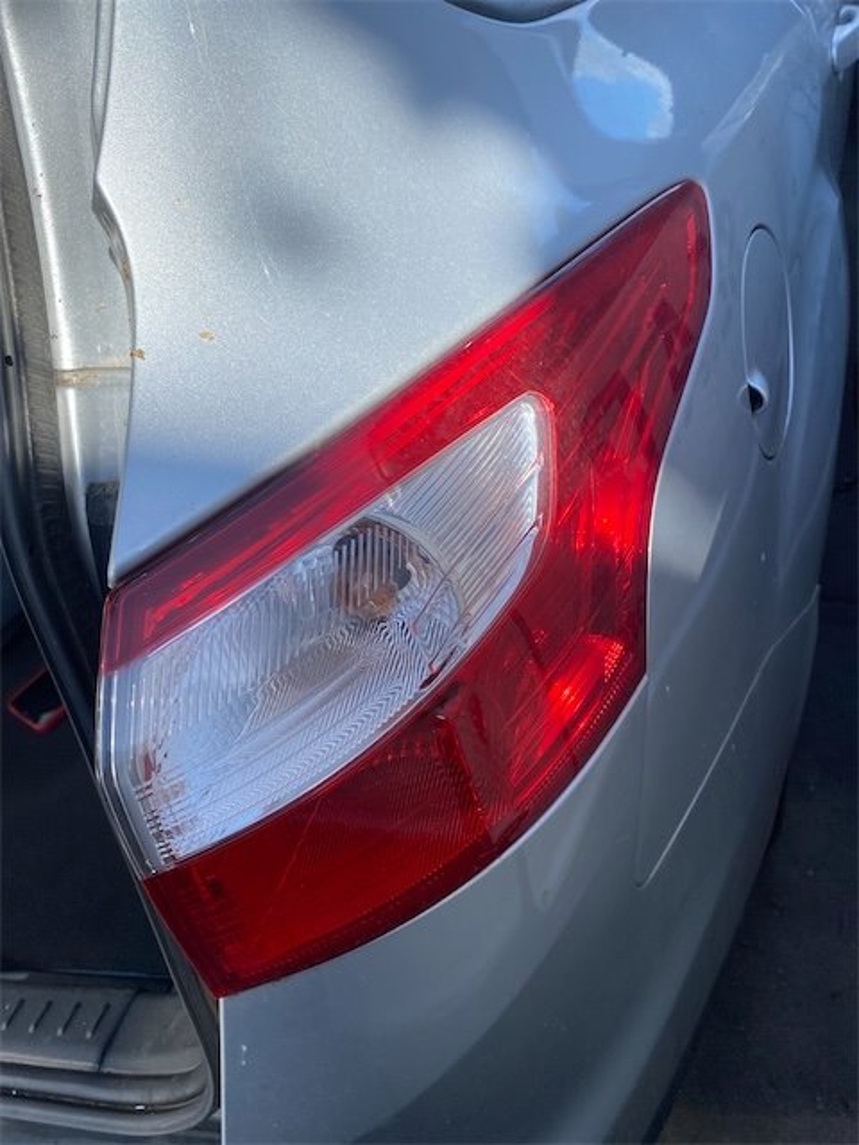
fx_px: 860
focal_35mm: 26
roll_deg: +17.3
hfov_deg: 53.1
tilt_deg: -41.4
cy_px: 572
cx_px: 430
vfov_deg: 67.3
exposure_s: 1/1114
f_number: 1.8
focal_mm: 4.25
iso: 32
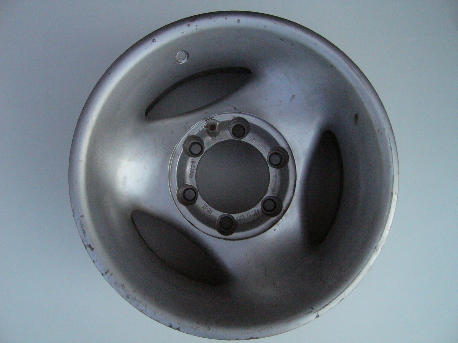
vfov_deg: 40.7
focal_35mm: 35
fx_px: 463
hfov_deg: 52.6
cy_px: 172
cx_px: 229
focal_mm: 5.8
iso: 400
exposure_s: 1/640
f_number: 5.6
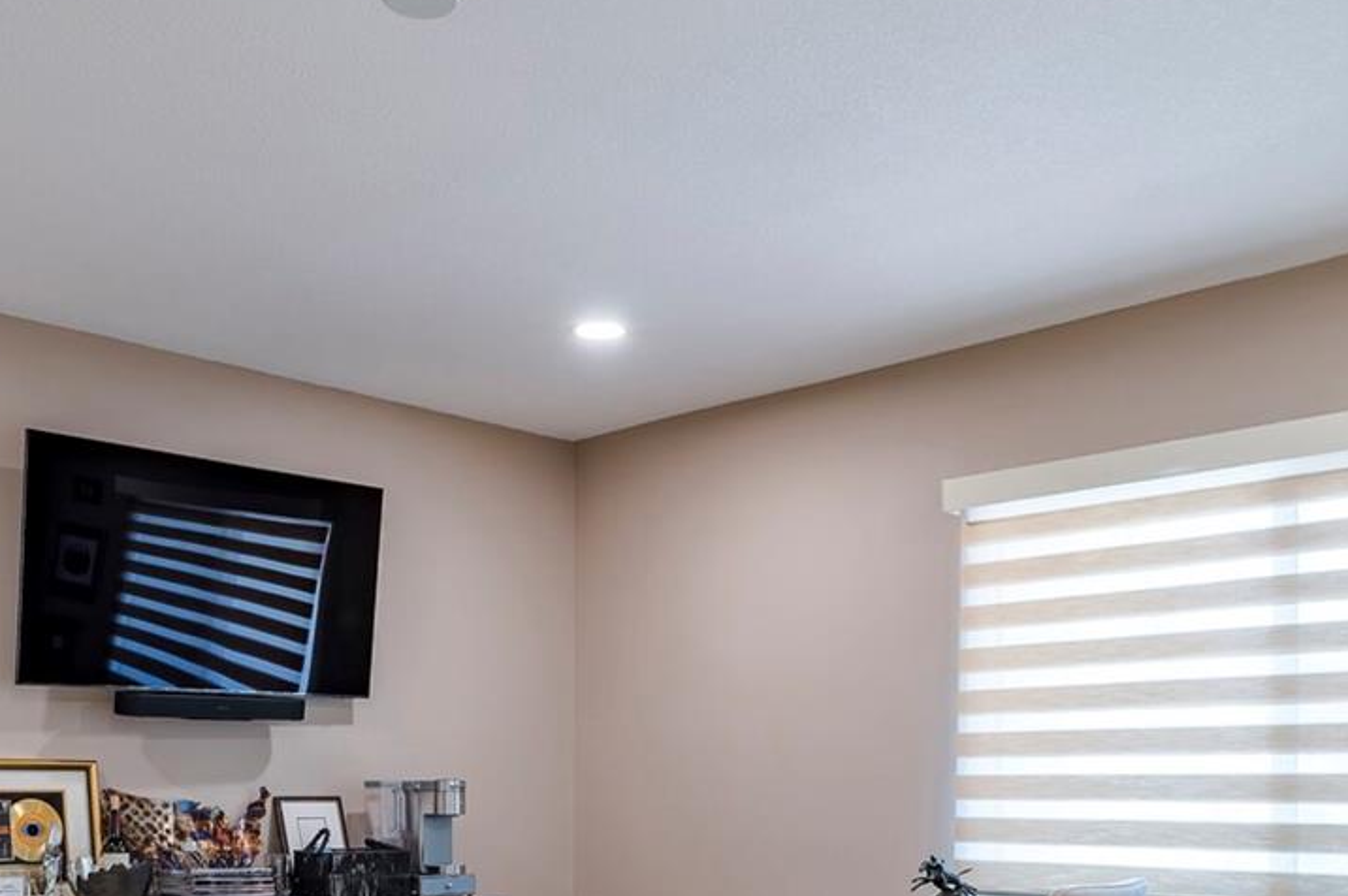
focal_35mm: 39
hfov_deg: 49.2
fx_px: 1463
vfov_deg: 32.5
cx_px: 542
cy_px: 792
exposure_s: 1/25
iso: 250
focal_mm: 17.5
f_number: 8
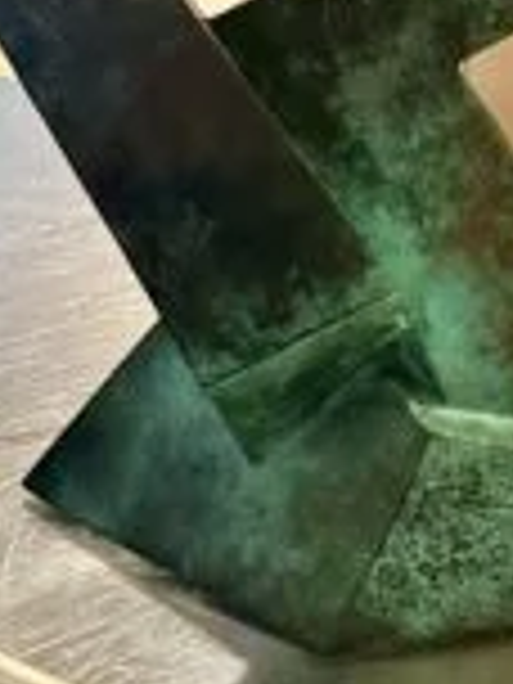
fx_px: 1660
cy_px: -20
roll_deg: -5.4
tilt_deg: -16.0
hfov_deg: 15.8
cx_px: 824
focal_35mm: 84
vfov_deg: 22.3
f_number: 1.78
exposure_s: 1/60
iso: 800
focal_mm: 6.86
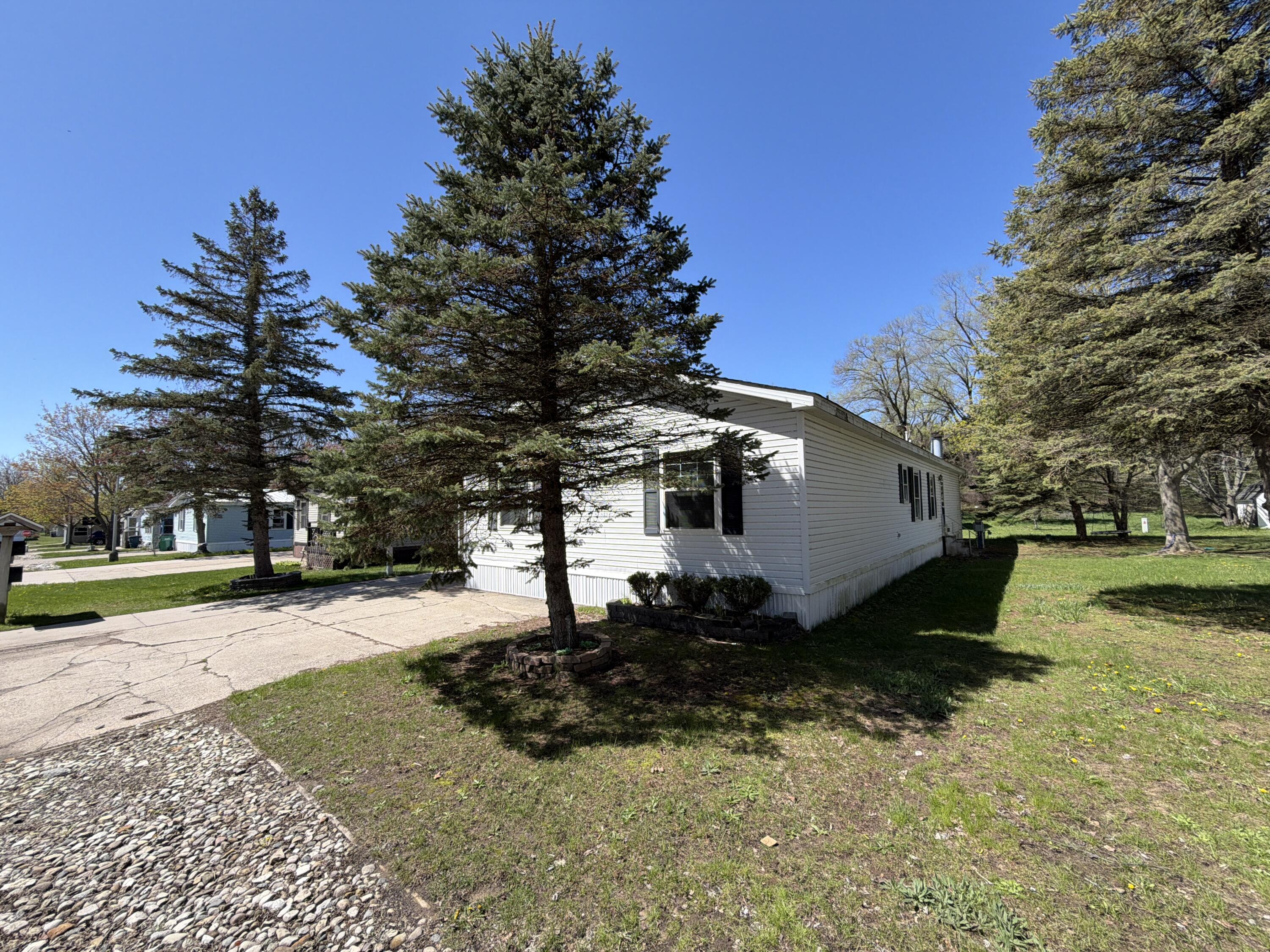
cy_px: 476
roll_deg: +2.1
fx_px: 514
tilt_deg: +4.0
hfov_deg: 102.1
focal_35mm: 14
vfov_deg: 85.7
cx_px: 635
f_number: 2.2
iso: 32
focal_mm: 2.22
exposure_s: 1/770
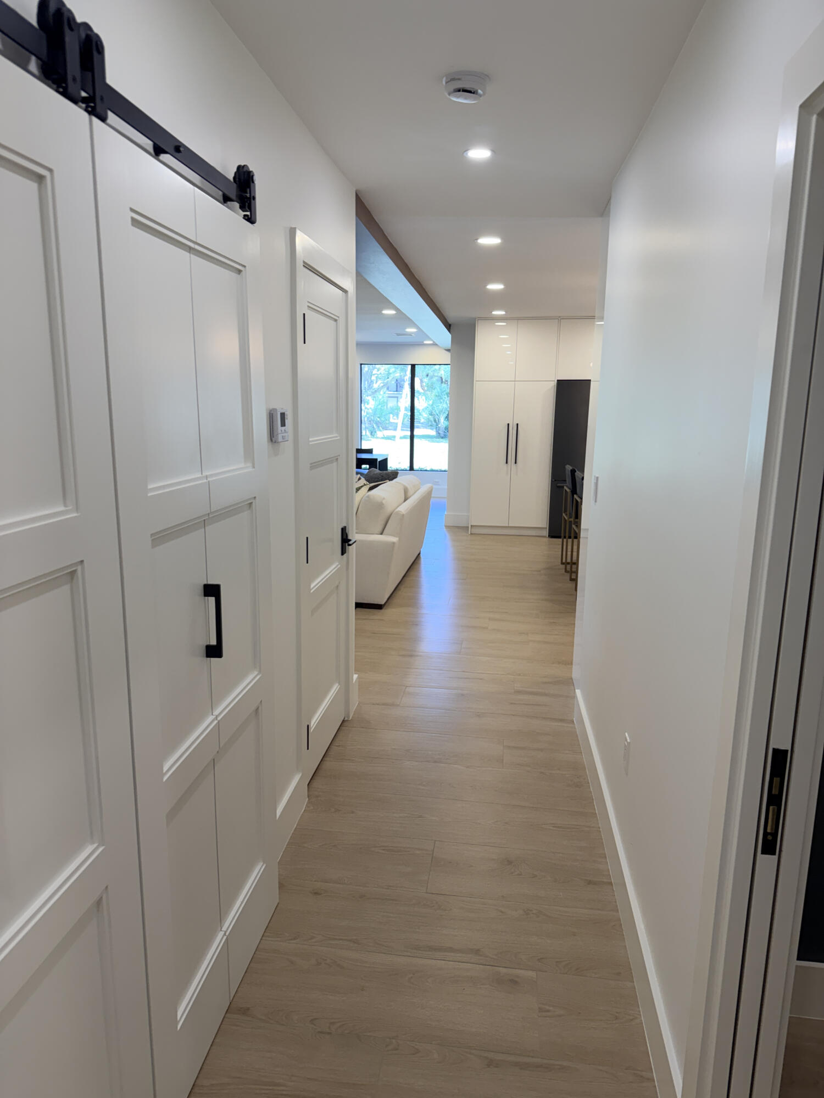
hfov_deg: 56.8
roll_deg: -2.3
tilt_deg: -8.9
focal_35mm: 24
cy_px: 549
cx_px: 412
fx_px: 762
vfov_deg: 71.6
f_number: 1.78
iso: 100
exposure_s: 1/120
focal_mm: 6.76
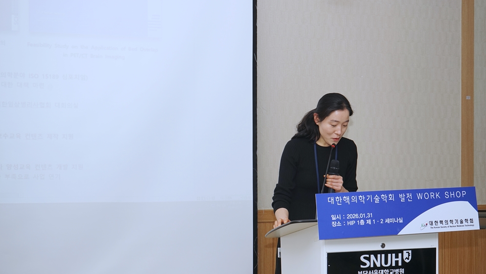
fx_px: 722
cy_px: 155
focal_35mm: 56
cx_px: 244
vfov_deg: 21.4
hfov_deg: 37.2
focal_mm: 53
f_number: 7.1
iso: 320
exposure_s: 1/80
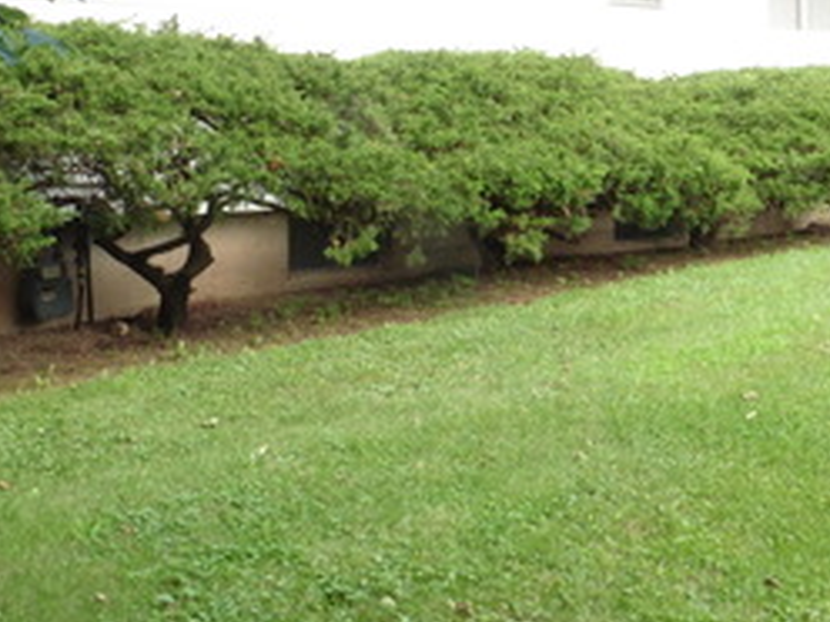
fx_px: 1487
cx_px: 572
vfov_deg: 22.6
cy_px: -13
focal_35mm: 62
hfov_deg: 30.9
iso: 100
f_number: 6.3
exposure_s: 1/30
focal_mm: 4.3
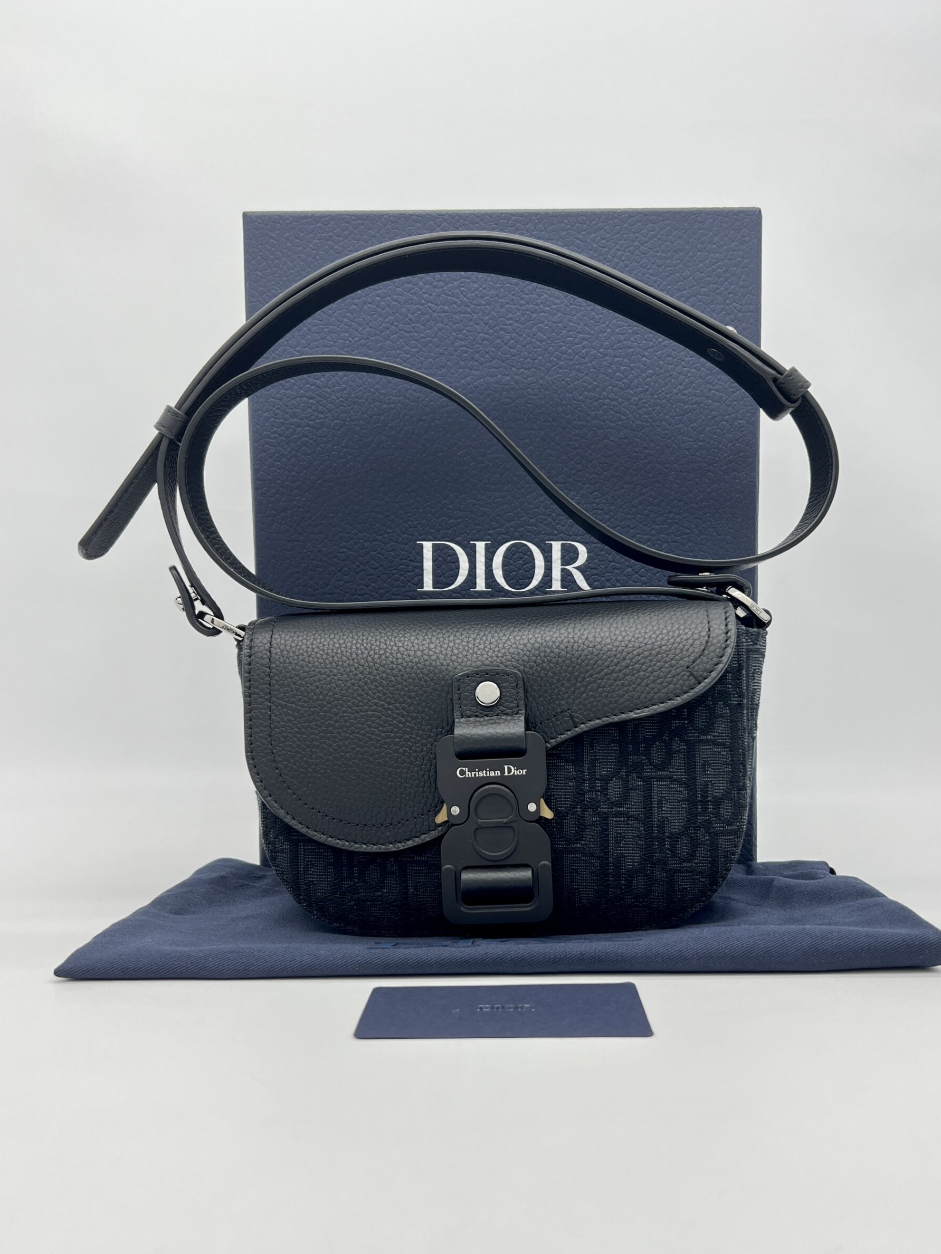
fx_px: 1015
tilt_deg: +0.0
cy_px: 617
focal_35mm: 28
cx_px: 506
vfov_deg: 63.4
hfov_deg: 49.7
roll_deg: +0.7
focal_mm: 5.7
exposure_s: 1/122
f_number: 1.5
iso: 32
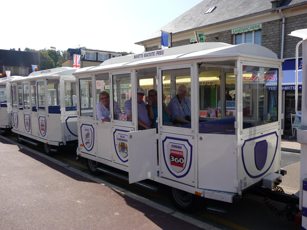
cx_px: 154
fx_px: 284
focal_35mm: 32
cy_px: 115
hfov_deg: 56.8
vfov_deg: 44.2
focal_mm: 5.3
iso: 100
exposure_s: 1/800
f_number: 3.5
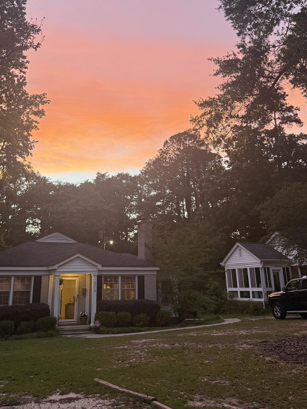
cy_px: 112
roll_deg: -0.8
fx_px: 414
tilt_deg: +24.6
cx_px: 133
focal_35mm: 35
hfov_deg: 40.6
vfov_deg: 50.8
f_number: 1.78
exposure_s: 1/60
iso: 320
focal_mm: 6.76
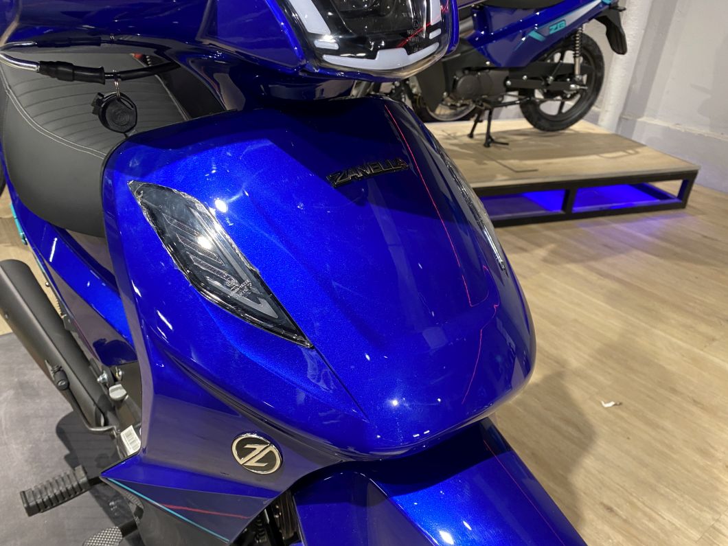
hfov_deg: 67.3
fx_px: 547
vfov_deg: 53.1
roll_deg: -3.1
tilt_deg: -29.5
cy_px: 273
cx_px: 364
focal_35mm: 26
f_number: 1.8
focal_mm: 4.25
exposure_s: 1/50
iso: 160
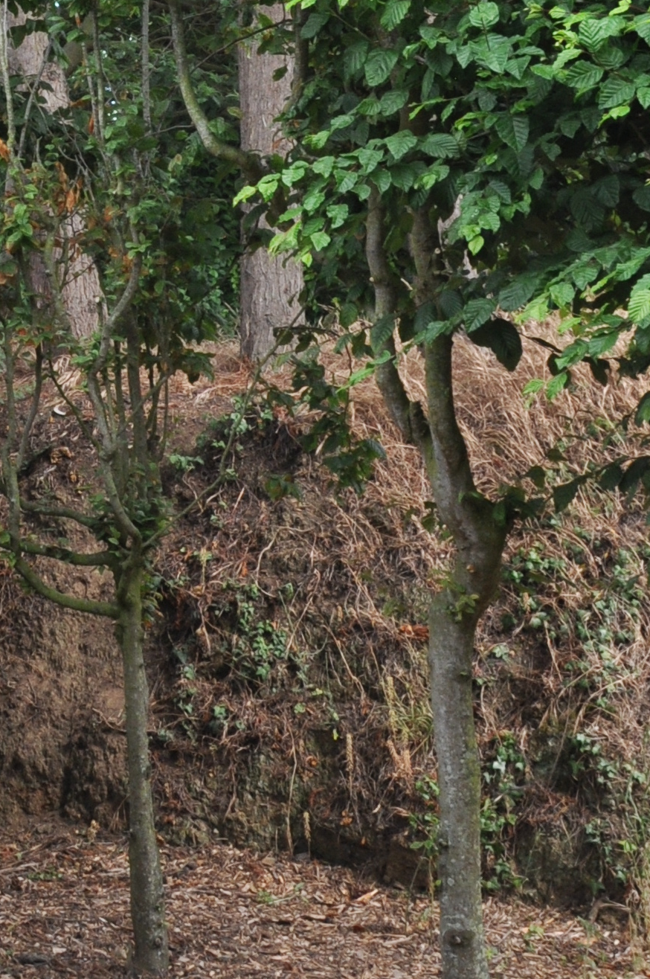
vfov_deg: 22.2
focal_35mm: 88
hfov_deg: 14.7
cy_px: -14
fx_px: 2389
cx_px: -253
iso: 400
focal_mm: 18
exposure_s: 1/160
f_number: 13
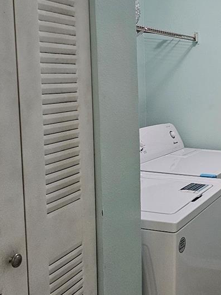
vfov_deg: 36.8
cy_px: 144
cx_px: 237
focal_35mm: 52
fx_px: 443
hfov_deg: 26.1
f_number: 1.7
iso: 500
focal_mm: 6.3
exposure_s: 1/120
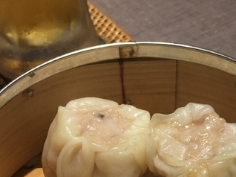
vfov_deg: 19.7
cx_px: 137
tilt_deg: -46.8
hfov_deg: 26.7
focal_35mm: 73
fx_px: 497
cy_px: 168
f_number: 2.2
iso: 32
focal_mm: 4.15
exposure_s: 1/30
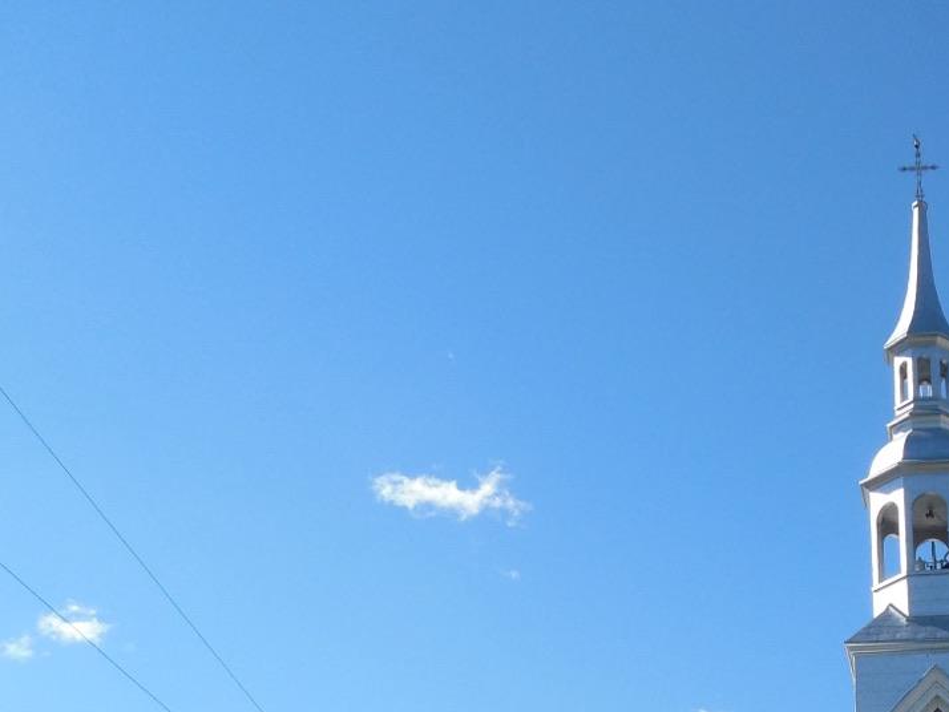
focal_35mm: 56
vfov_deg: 24.8
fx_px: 1536
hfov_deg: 32.6
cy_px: 723
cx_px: 861
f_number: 6.6
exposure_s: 1/400
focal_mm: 4.5
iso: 125
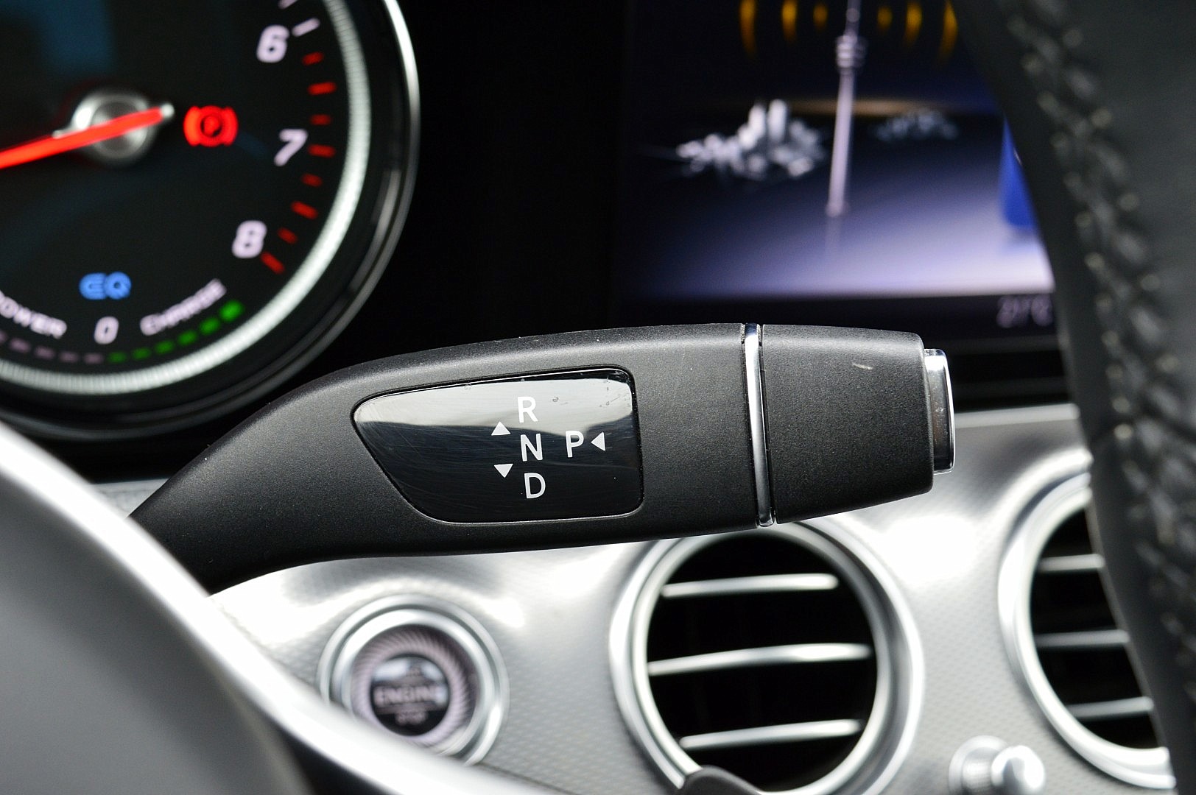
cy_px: 398
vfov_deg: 23.7
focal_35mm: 57
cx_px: 598
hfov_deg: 35.1
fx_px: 1892
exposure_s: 1/60
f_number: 8
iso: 720
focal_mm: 38
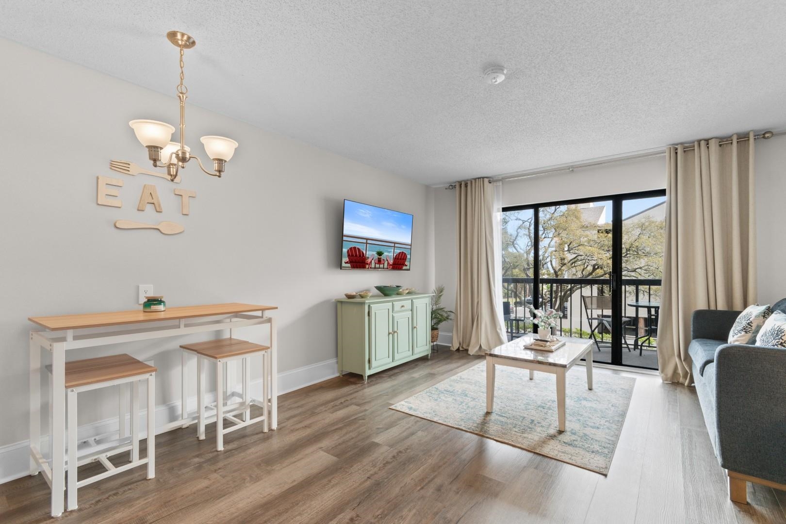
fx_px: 327
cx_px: 393
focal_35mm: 15
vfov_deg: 77.3
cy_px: 262
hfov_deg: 100.4
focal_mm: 10
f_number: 4.5
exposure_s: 1/3
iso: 100
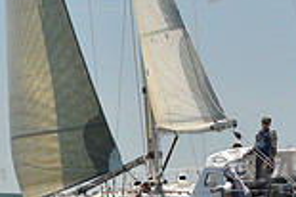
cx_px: 106
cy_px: -119
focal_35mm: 262
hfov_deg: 7.9
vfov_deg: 5.2
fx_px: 2152
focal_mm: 70
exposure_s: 1/800
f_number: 4.5
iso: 250
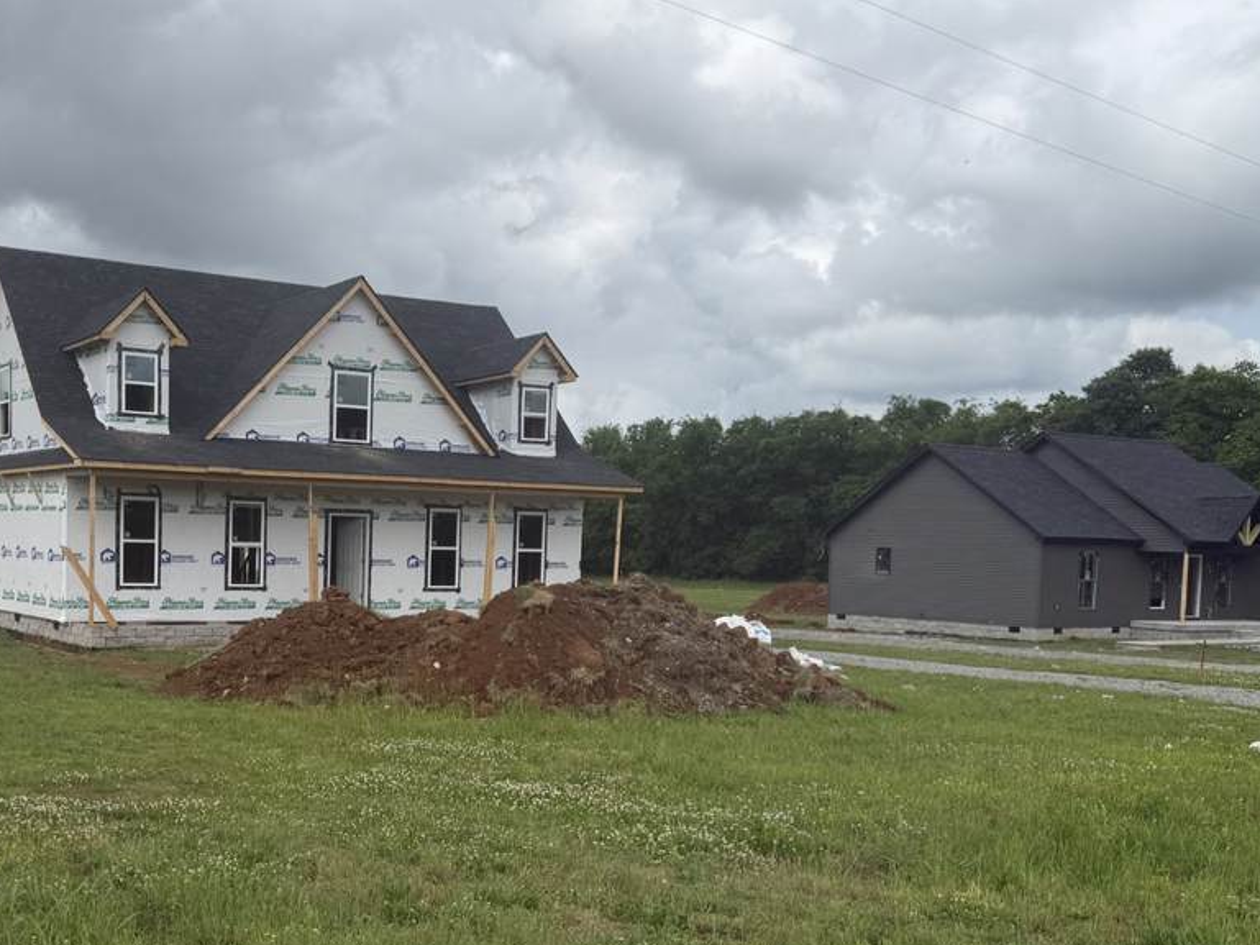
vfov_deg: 35.6
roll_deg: -1.2
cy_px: 627
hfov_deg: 45.6
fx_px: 1456
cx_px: 356
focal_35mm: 40
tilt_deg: -2.9
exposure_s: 1/6173
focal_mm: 6.76
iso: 80
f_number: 1.78
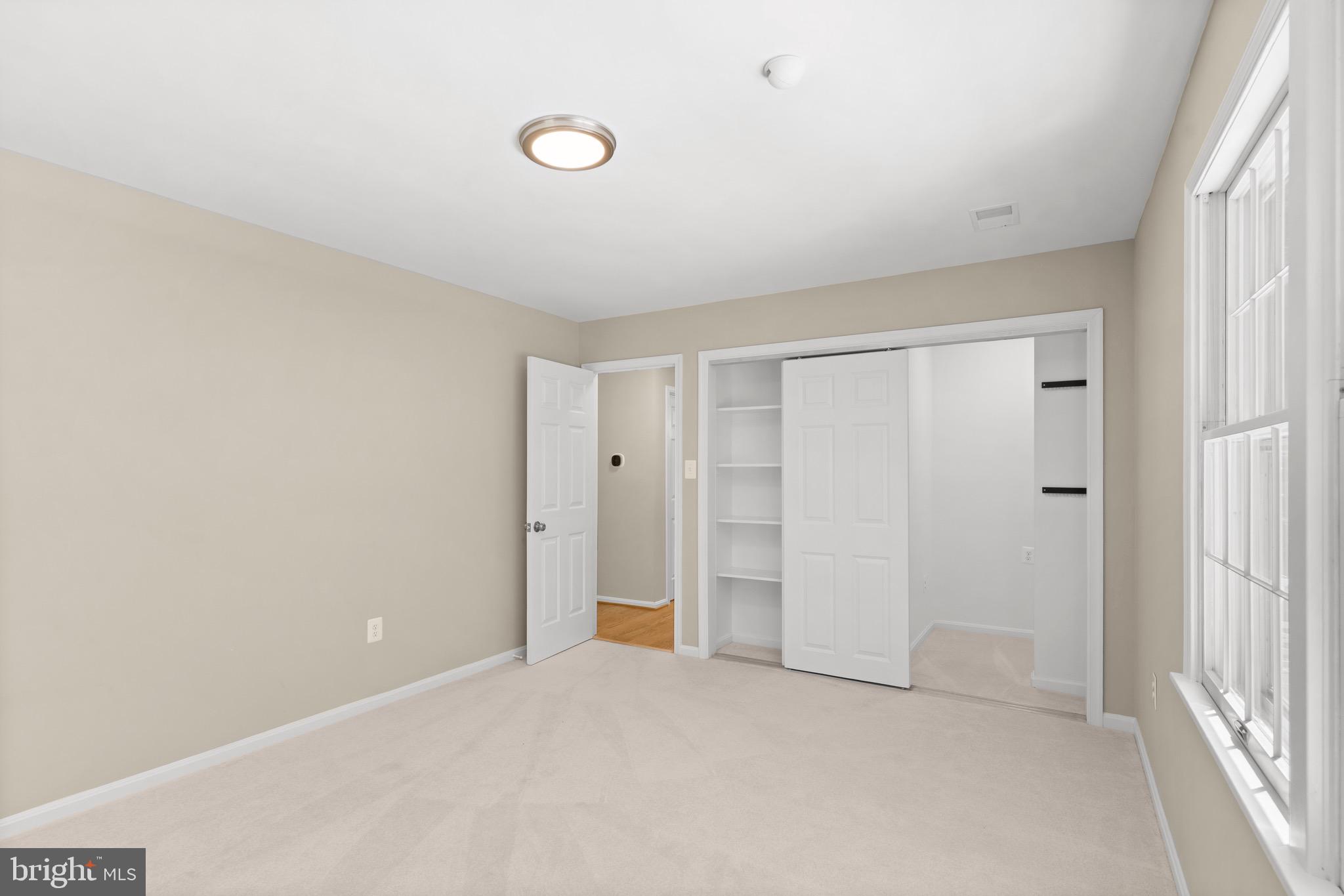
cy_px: 448
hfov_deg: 93.3
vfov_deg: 70.4
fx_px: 635
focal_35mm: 17
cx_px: 672
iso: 320
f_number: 8
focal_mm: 17
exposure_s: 1/10
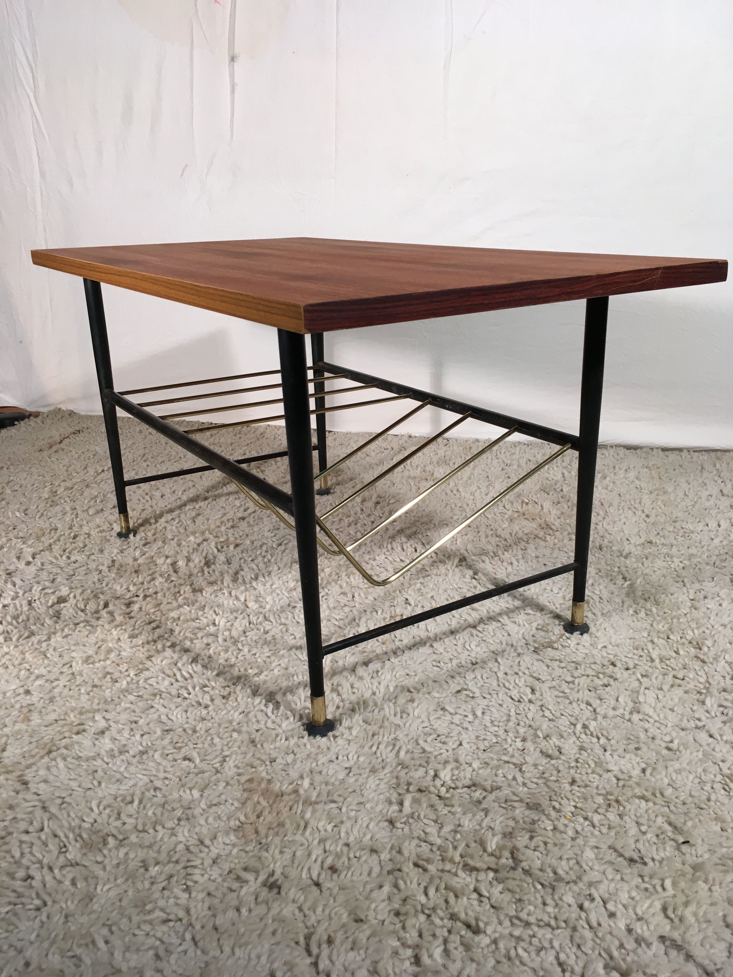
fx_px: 819
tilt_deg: -21.6
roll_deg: +1.4
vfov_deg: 61.7
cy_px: 488
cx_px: 366
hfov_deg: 48.2
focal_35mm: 29
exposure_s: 1/33
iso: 25
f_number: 2.2
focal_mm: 4.15
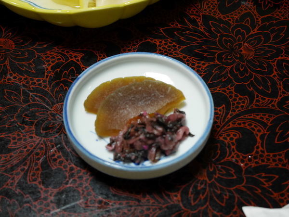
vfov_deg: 29.1
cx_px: 144
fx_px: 418
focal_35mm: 50
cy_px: 108
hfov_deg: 38.2
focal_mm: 25
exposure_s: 1/25
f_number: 5.1
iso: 3200
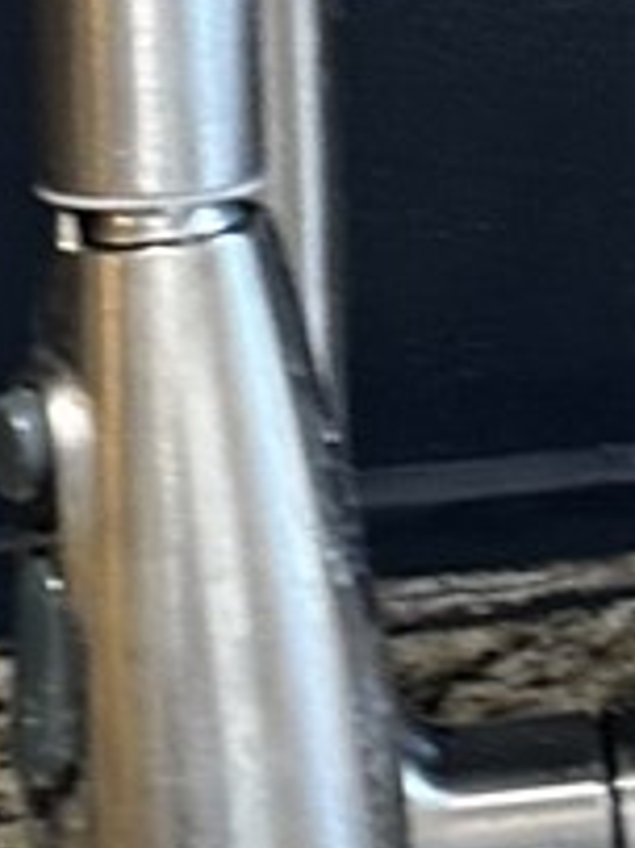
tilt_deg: -38.0
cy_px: 1412
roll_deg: +4.8
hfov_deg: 8.1
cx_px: 4
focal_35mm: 182
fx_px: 4456
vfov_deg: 10.4
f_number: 1.78
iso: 250
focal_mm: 6.86
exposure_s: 1/60
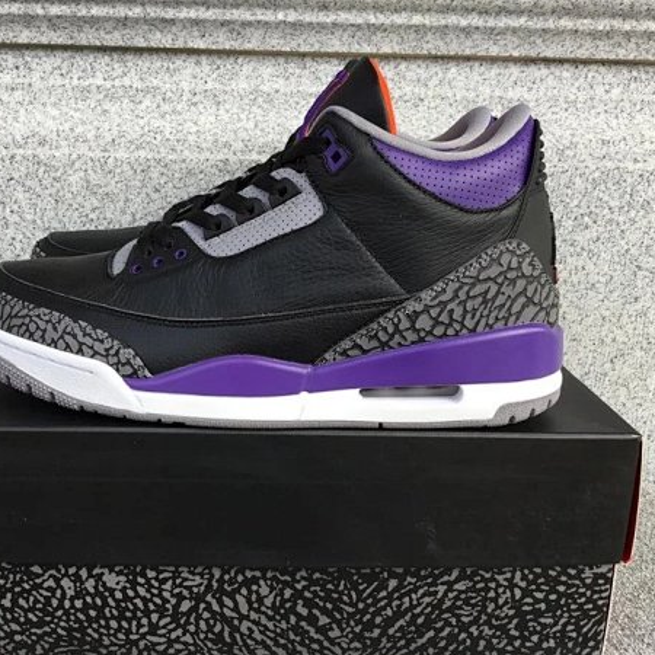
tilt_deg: -16.2
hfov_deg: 42.6
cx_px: 262
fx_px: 835
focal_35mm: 39
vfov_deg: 42.8
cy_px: 344
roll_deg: -0.6
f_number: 2.4
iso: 25
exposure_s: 1/233
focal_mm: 3.3
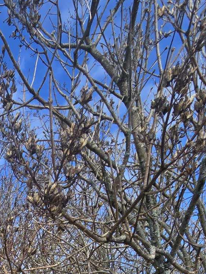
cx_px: -97
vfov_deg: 30.4
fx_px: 317
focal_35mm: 40
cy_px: 394
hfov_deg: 26.7
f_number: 2.2
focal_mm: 2.2
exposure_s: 1/1343
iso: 50
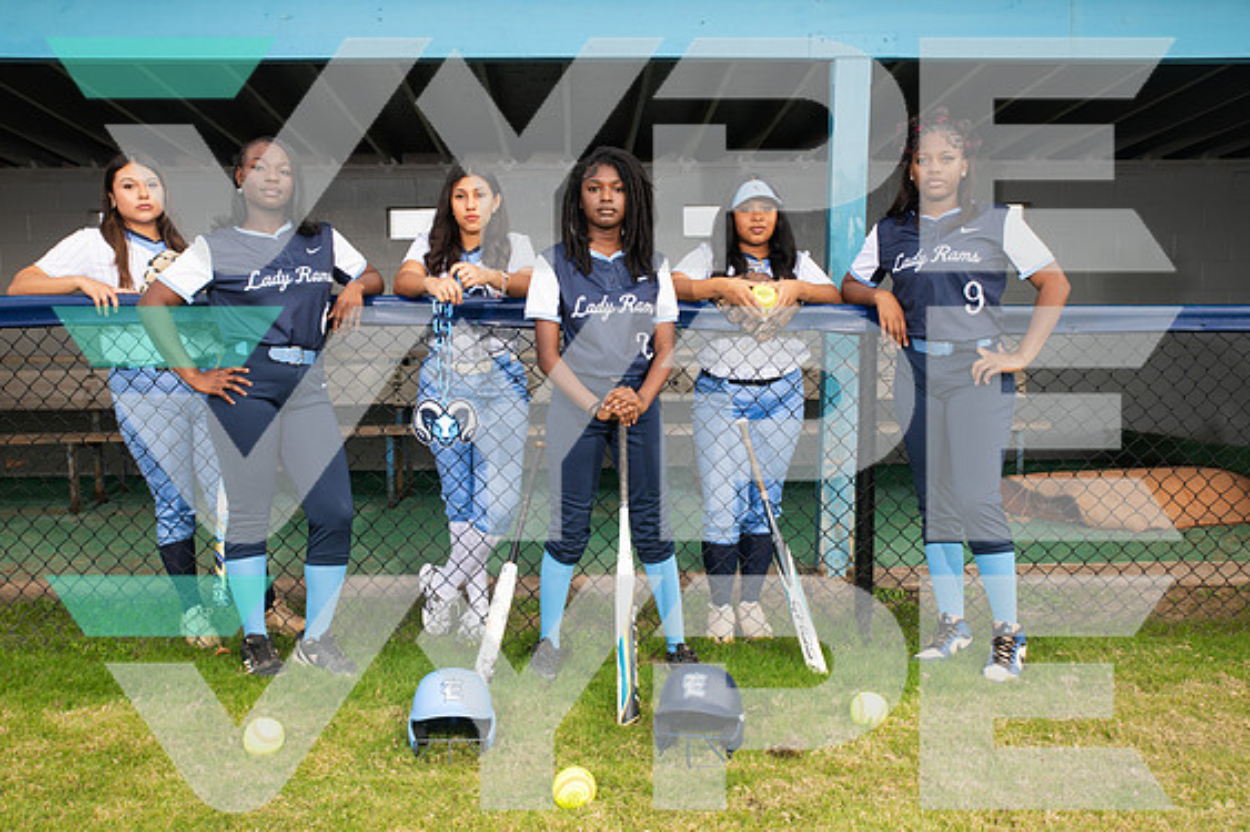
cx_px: 617
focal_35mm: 33
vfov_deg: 39.9
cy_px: 425
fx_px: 1145
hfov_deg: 57.2
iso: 200
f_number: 8
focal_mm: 32
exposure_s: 1/250
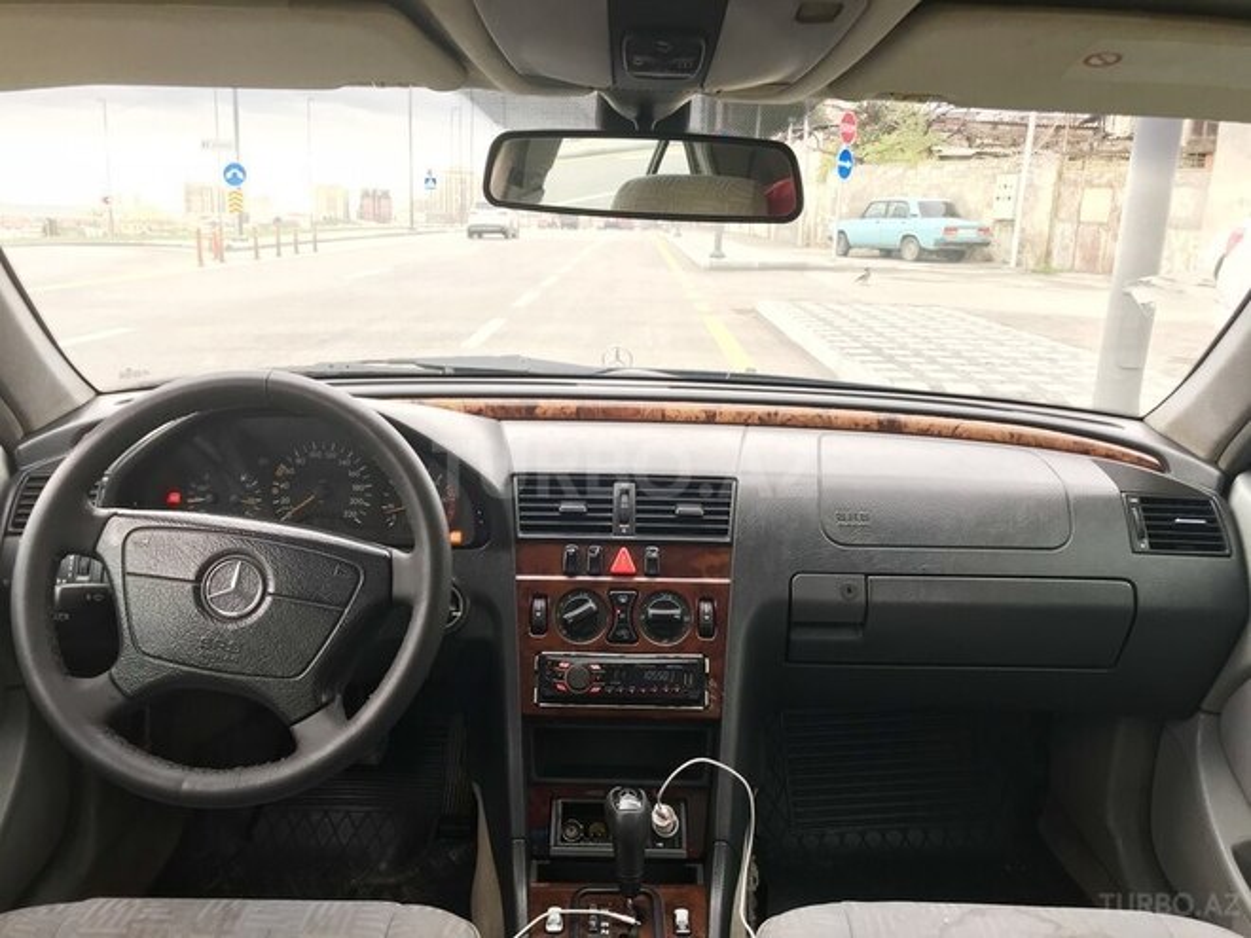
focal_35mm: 28
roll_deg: -2.4
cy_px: 469
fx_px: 1012
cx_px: 626
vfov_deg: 49.7
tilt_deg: -13.5
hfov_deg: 63.4
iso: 32
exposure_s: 1/90
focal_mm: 3.99
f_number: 1.8
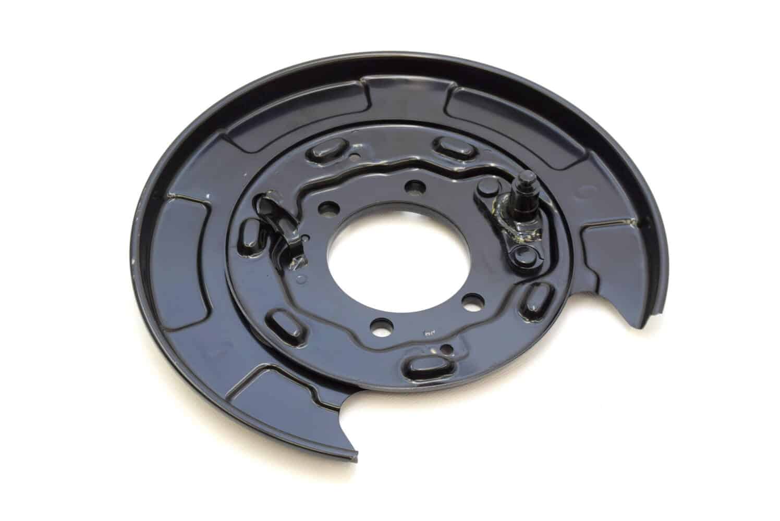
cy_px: 260
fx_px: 1366
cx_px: 390
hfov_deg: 31.9
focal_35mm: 63
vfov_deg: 21.6
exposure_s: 1/200
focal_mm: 42
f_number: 7.1
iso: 400
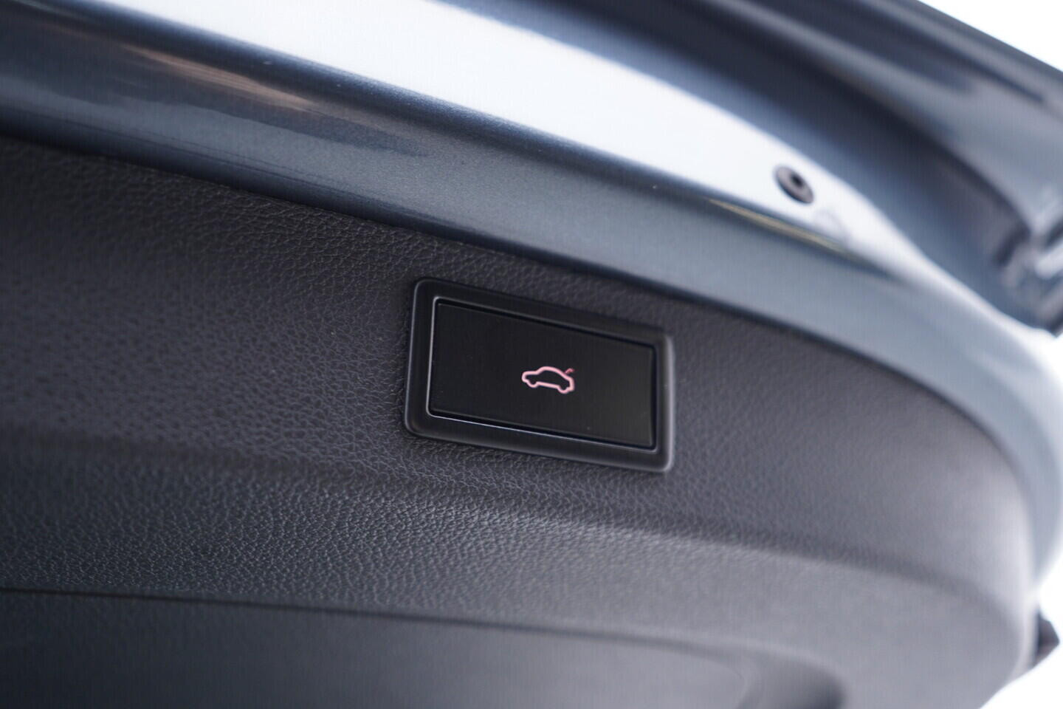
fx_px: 1063
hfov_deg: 53.1
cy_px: 354
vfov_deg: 36.9
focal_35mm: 36
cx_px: 532
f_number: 2.8
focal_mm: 24
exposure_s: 1/40
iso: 400
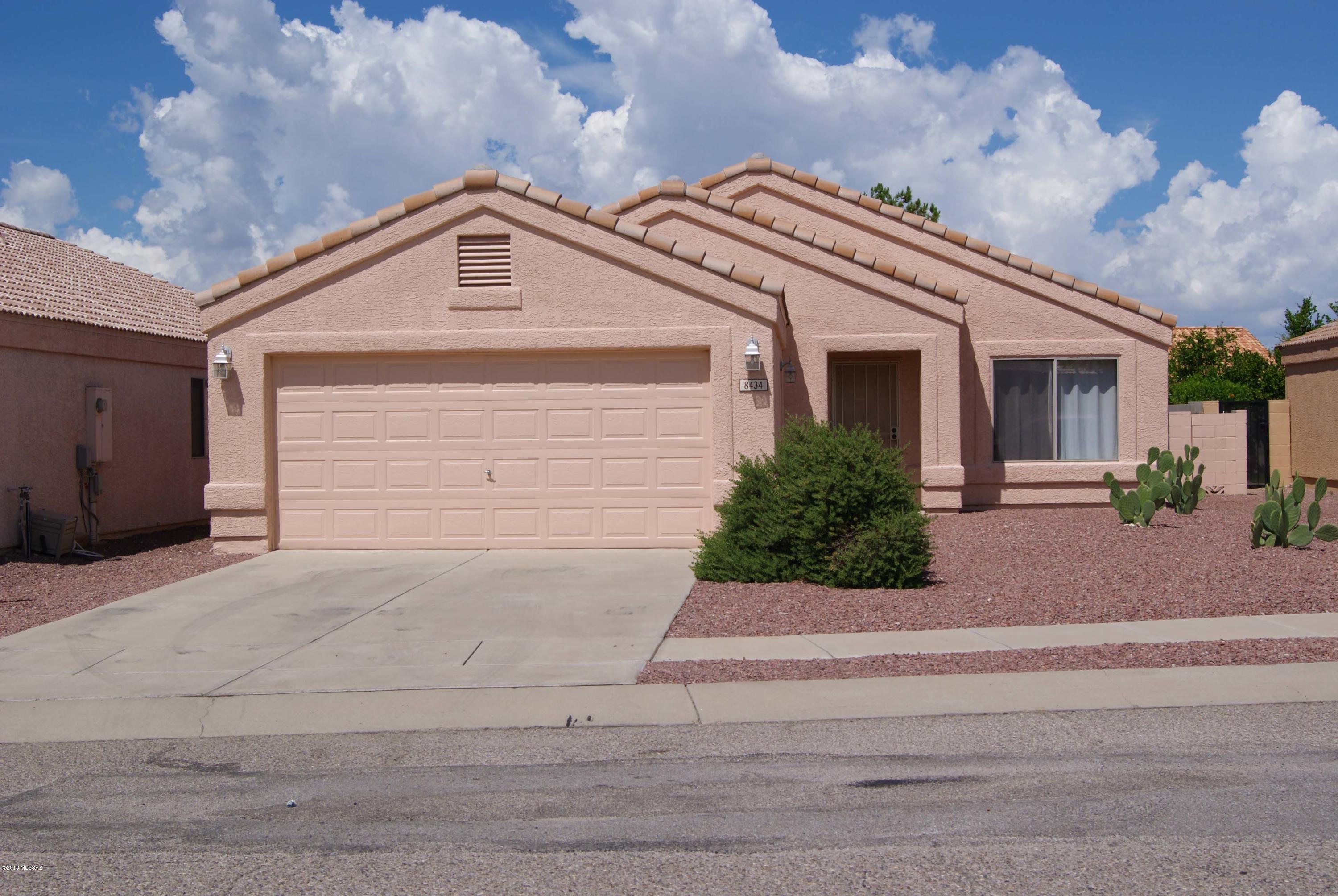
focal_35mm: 45
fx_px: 1674
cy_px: 448
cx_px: 669
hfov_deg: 43.6
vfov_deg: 29.9
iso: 100
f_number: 13
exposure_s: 1/250
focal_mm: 30
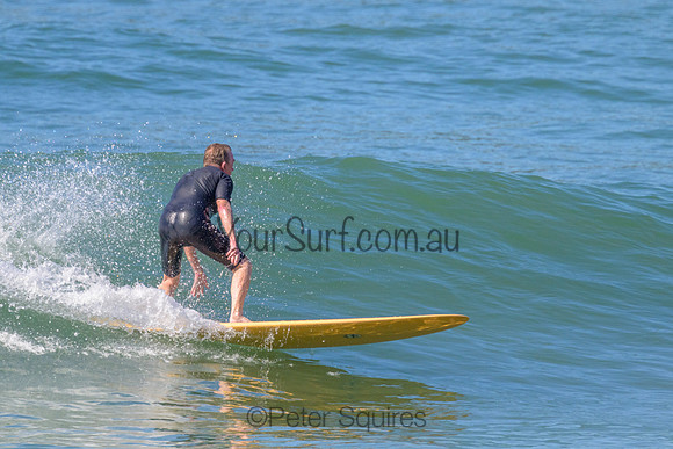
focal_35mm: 1084
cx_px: 293
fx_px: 20274
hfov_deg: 1.9
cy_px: 145
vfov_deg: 1.3
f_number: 11
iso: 1100
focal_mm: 800
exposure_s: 1/2000
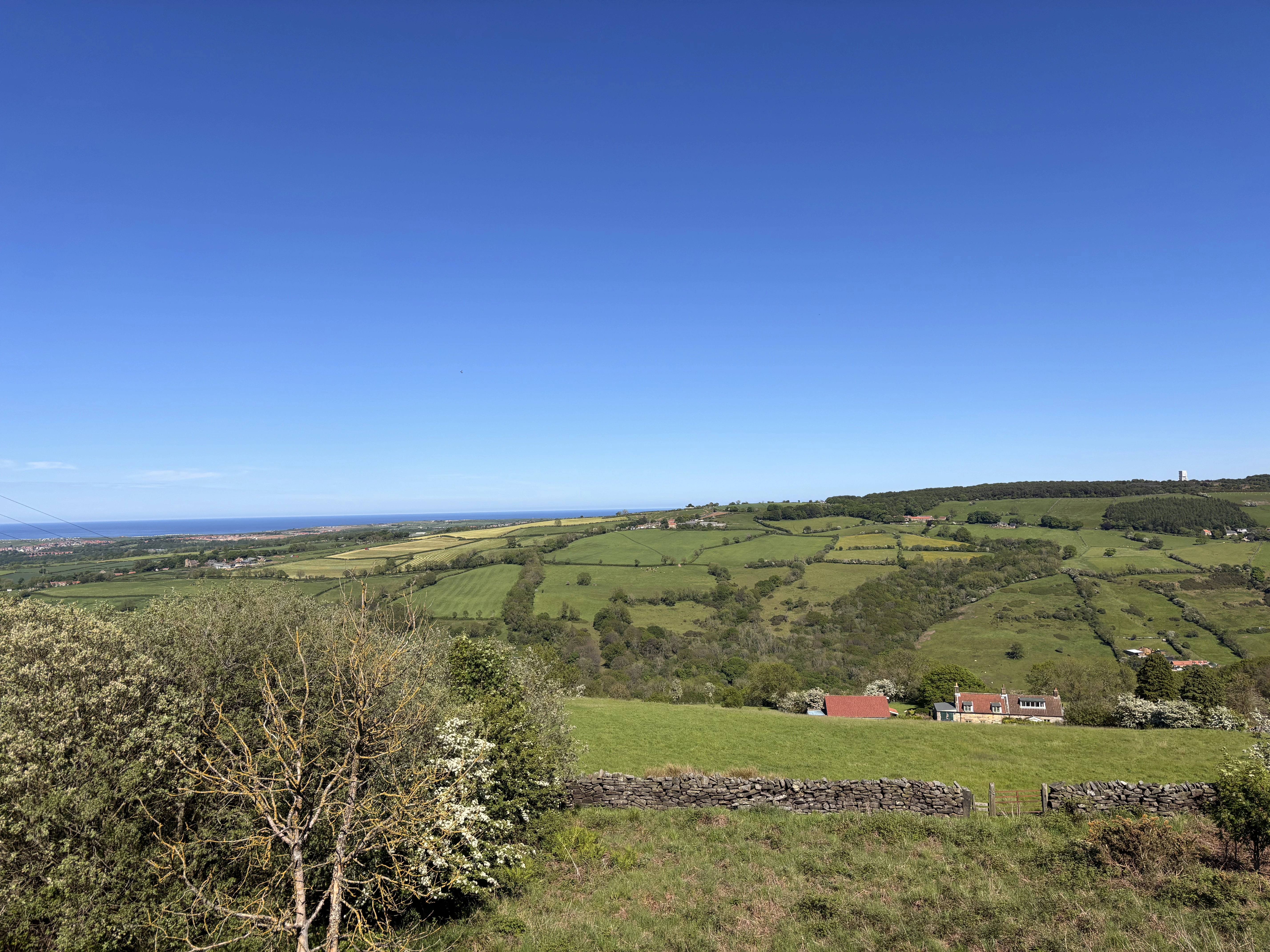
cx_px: 635
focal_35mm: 26
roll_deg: +1.4
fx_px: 954
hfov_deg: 67.3
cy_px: 476
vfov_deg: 53.1
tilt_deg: +2.2
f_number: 1.6
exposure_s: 1/4425
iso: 50
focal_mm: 5.96
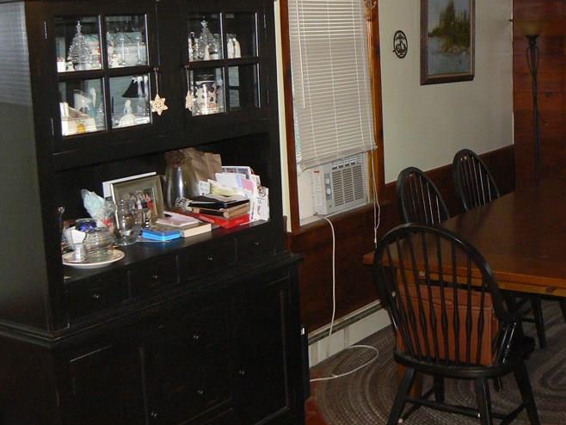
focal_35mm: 56
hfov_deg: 34.3
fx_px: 916
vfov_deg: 26.1
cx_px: 323
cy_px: 200
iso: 200
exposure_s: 1/30
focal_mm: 6
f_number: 2.8
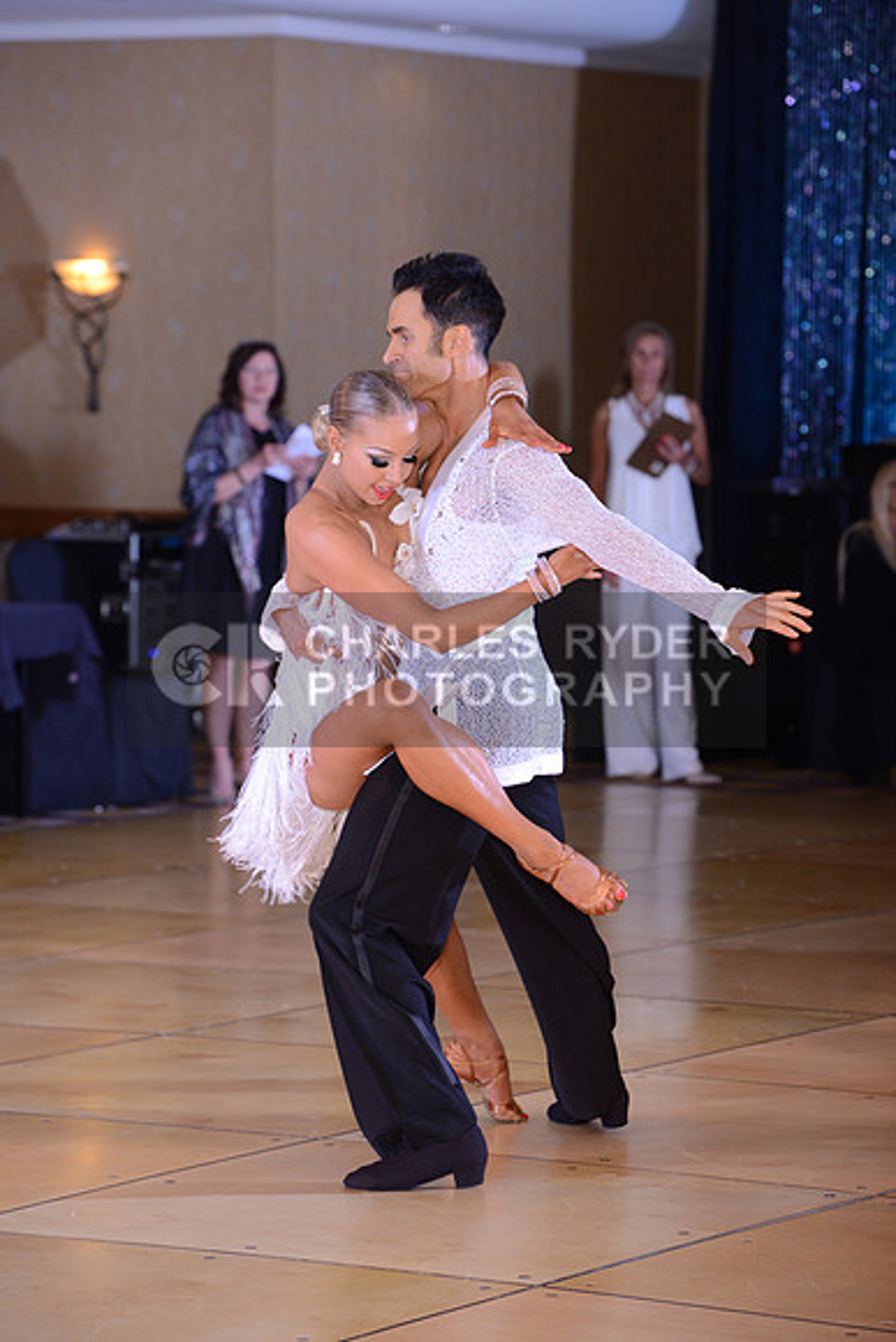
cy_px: 671
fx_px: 5410
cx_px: 448
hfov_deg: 9.5
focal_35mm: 145
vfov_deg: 14.2
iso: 1600
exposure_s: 1/250
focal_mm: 145
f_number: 5.6
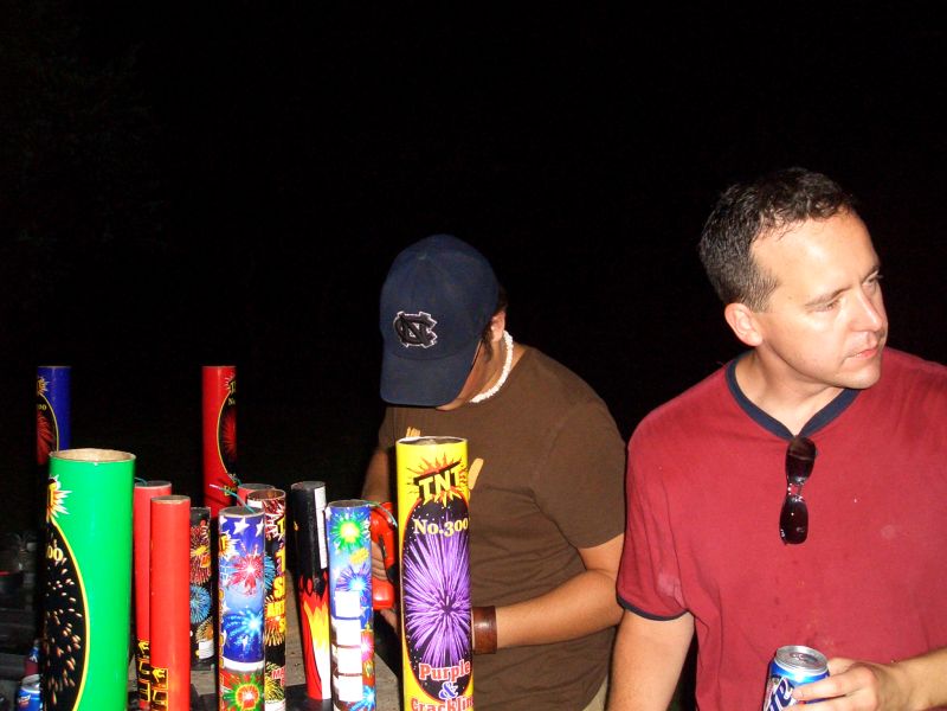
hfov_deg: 51.4
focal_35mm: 36
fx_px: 985
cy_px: 356
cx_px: 474
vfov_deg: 39.7
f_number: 4
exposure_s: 1/40
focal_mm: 4.8
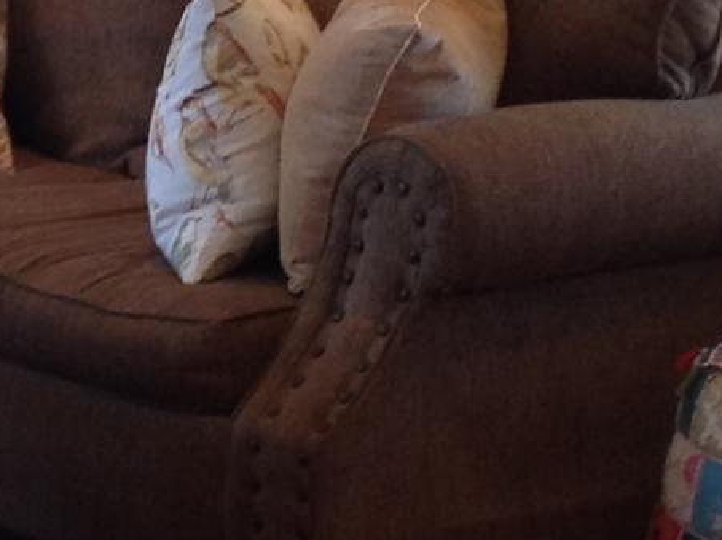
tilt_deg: -8.7
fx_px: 4835
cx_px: -107
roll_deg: +0.9
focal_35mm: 232
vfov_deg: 6.4
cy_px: 29
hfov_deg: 8.5
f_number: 2.4
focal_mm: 4.28
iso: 50
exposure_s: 1/24
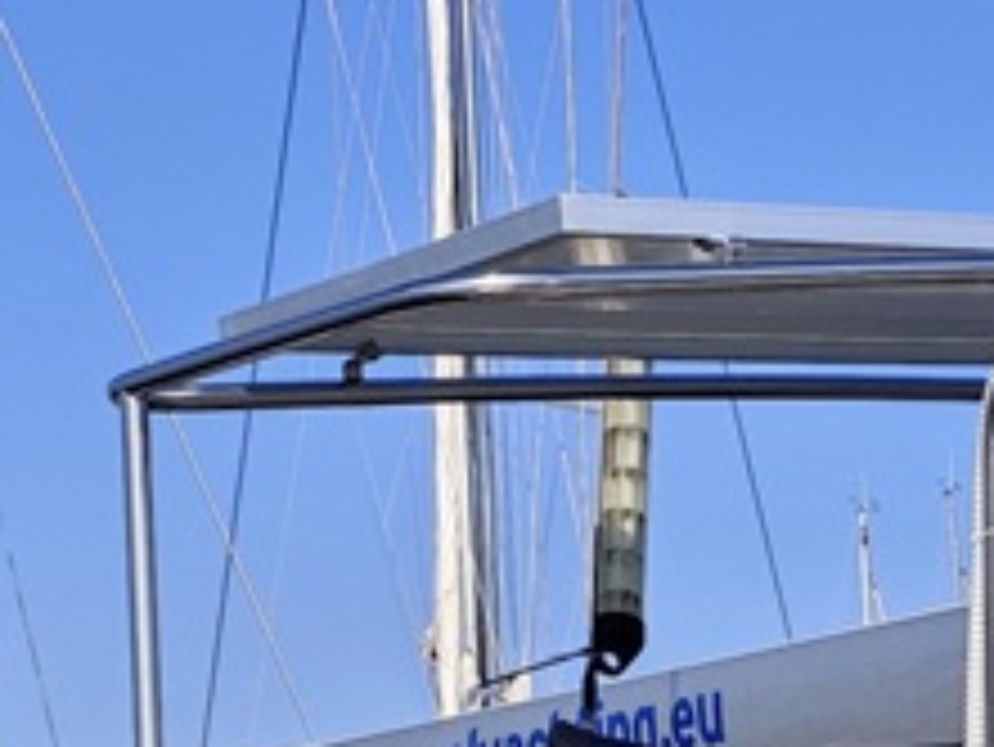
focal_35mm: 133
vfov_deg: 10.3
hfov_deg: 14.4
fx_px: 3821
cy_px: 1480
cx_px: 1187
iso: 50
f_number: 1.6
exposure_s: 1/4306
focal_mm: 6.55
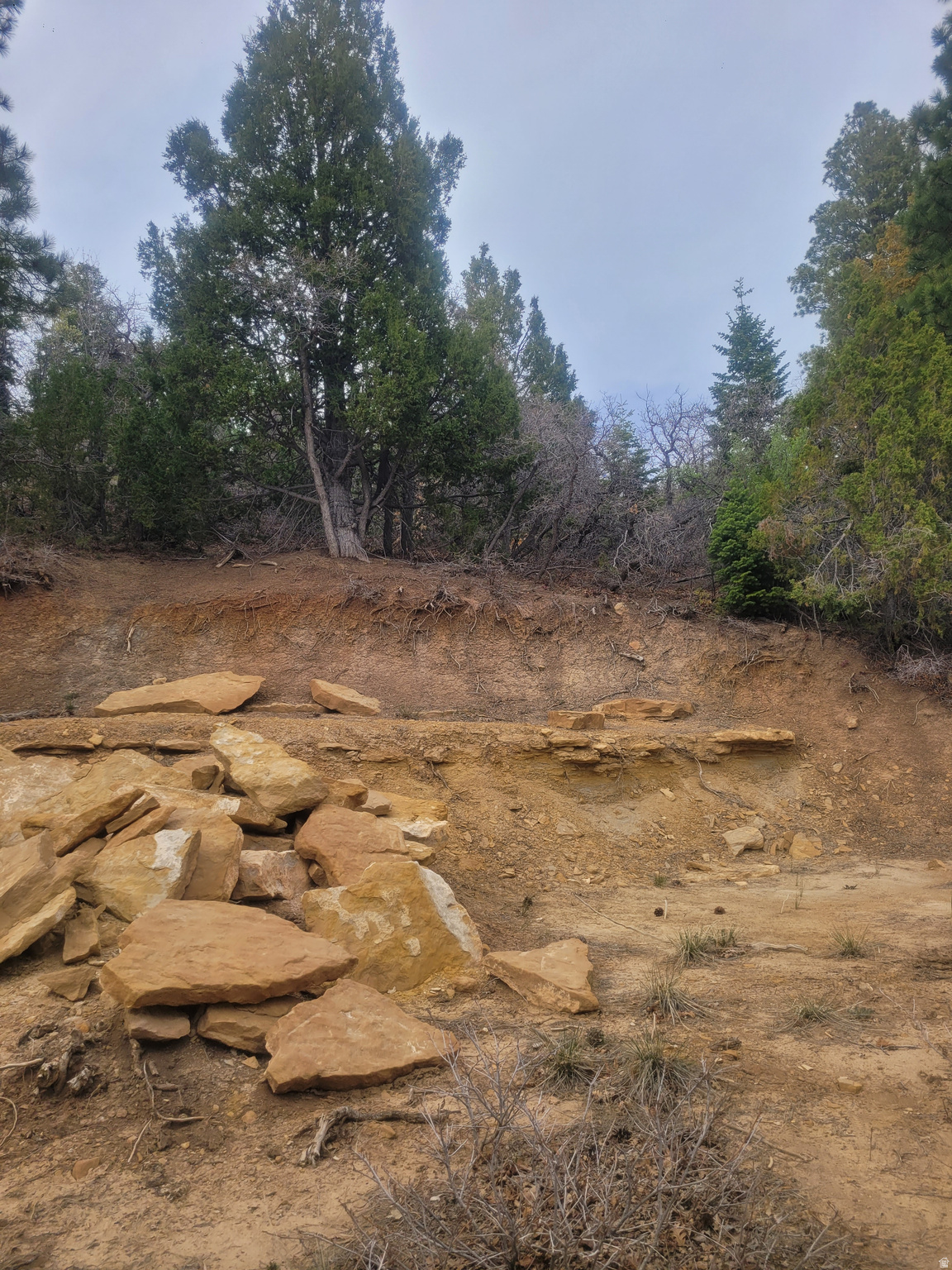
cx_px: 476
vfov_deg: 67.3
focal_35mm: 26
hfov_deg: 53.1
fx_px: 953
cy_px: 635
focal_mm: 5.4
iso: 40
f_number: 1.8
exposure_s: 1/2175
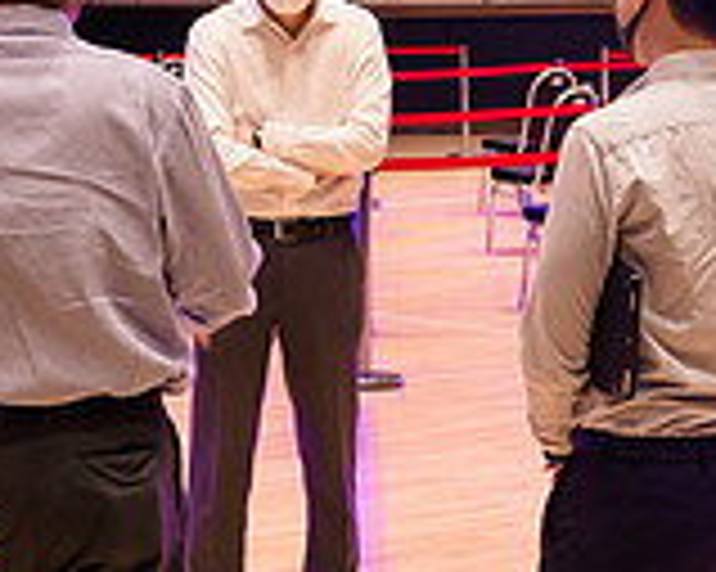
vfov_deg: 10.0
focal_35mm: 154
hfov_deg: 12.5
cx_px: 271
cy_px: 190
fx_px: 3261
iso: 1250
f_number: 2.8
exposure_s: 1/100
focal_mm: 21
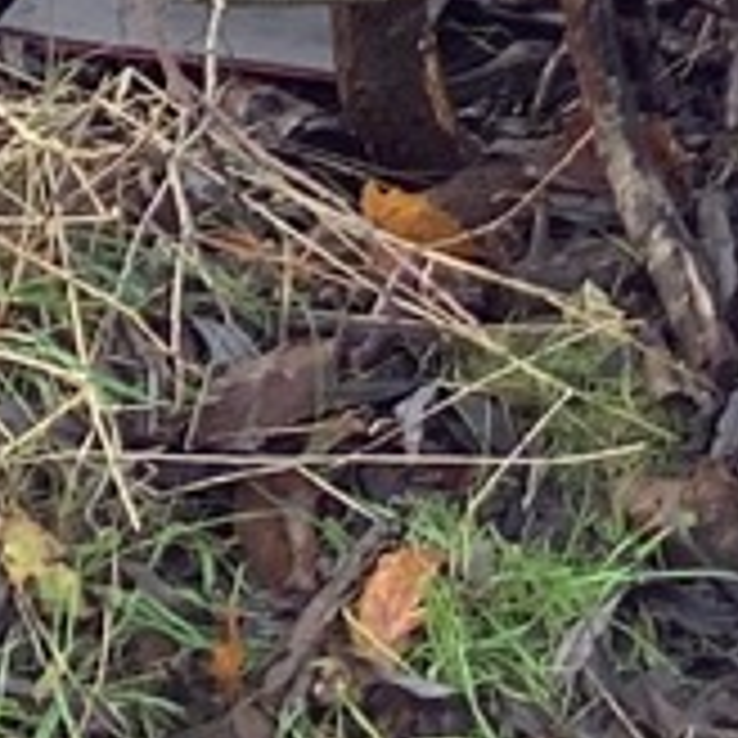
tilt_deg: -9.6
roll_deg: -1.5
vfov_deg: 7.8
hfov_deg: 8.4
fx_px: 4848
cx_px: 1228
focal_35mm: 201
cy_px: -1264
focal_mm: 3.3
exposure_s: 1/142
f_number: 2.4
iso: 25
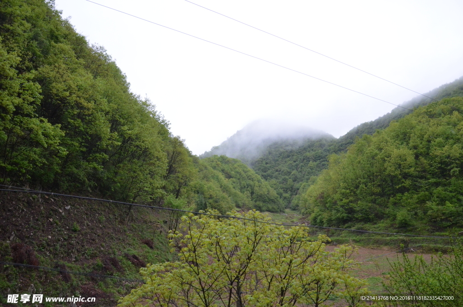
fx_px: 346
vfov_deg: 47.7
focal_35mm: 27
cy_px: 154
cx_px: 232
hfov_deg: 67.5
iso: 1600
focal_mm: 18
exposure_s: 1/1000
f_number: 4.5
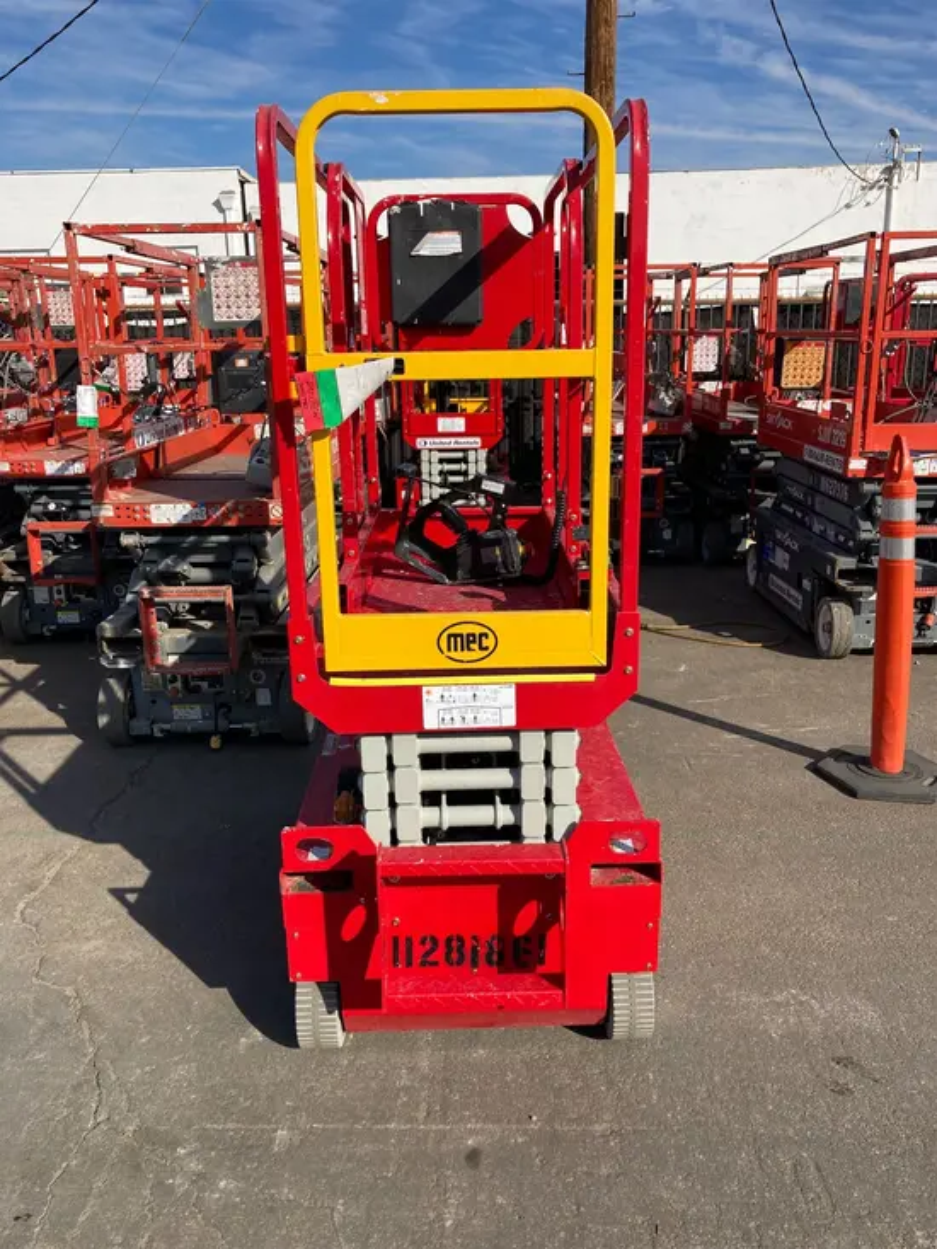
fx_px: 1010
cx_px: 468
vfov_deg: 63.4
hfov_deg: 49.8
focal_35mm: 28
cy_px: 624
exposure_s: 1/1869
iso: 20
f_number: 1.8
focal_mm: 3.99
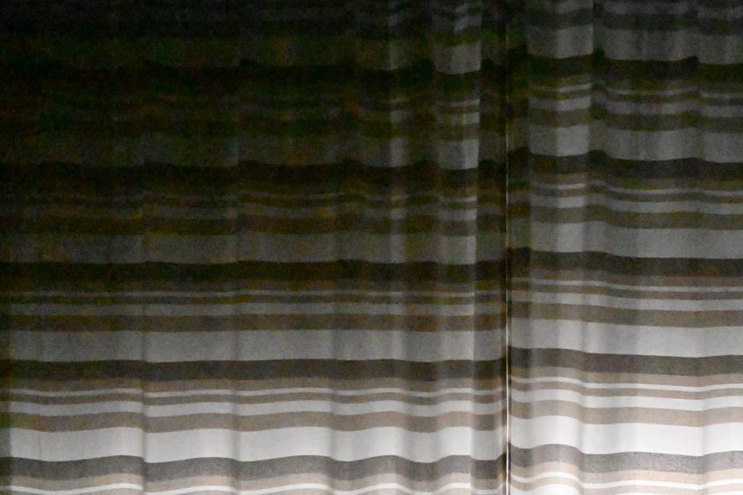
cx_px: 463
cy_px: 312
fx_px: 949
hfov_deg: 42.4
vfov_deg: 29.1
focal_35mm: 46
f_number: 2.8
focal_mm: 24
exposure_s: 1/250
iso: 51200
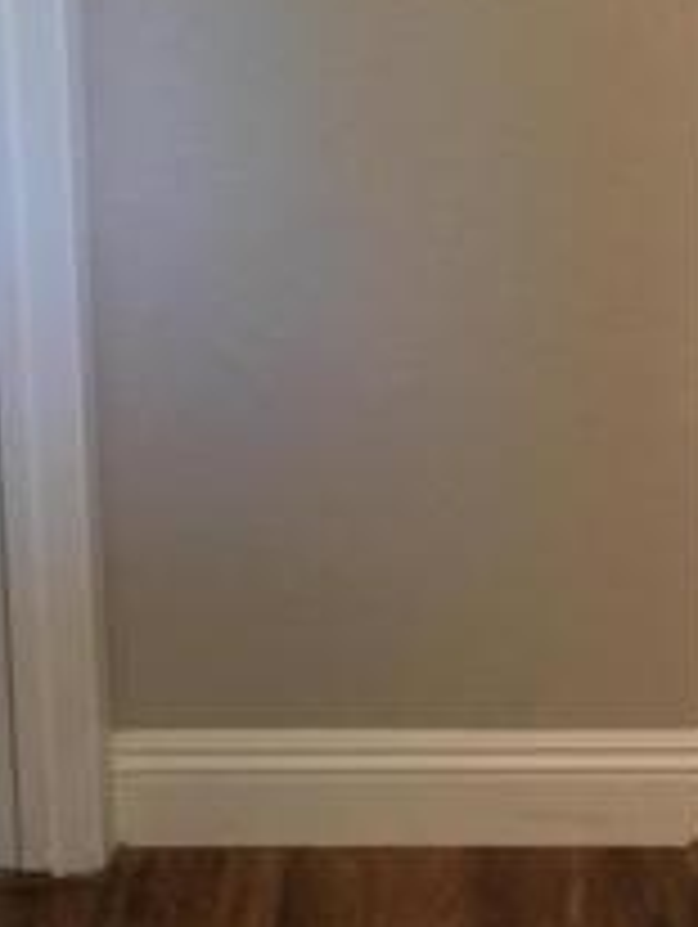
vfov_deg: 18.0
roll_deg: +0.2
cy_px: 158
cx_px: 536
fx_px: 2898
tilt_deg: -15.6
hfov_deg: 13.7
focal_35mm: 108
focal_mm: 4.15
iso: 40
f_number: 2.2
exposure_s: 1/15
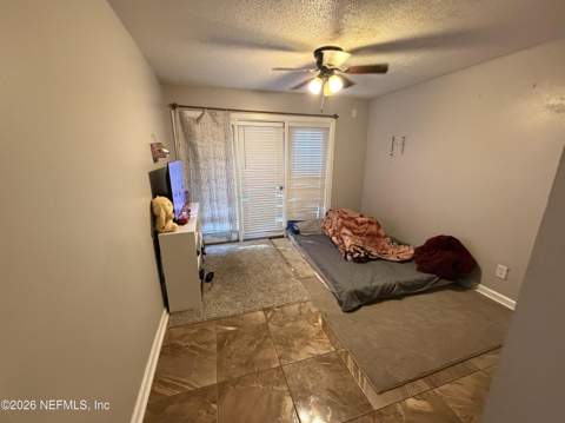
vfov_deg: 85.6
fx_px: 228
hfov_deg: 102.1
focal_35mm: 14
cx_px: 282
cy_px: 212
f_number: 2.2
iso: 800
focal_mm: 2.22
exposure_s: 1/60
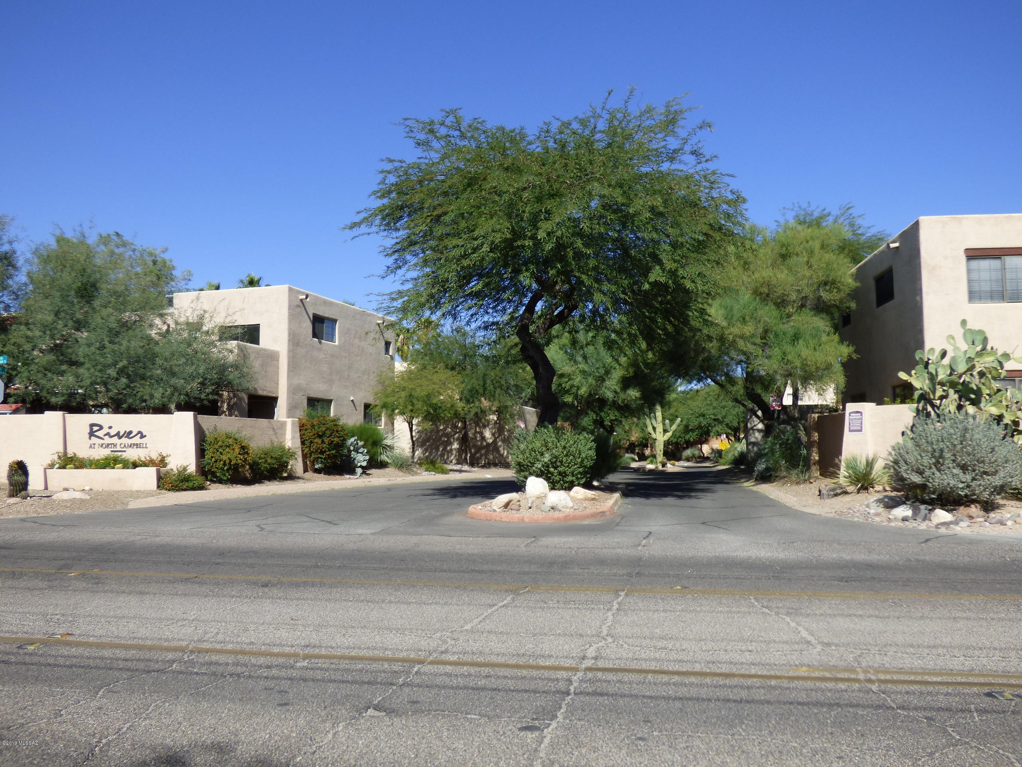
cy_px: 384
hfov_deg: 61.7
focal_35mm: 29
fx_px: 856
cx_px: 511
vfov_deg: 48.2
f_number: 3.2
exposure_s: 1/1300
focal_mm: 5.04
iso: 100
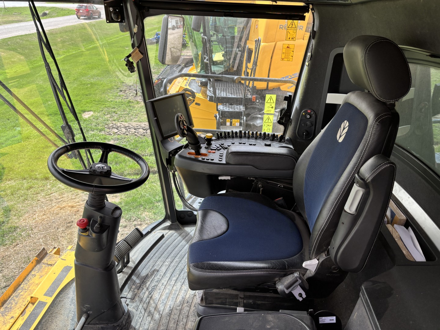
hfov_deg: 67.3
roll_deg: -1.2
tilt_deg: -27.3
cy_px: 165
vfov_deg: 53.1
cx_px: 220
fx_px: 330
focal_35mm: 26
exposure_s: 1/327
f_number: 1.6
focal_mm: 5.96
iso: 50
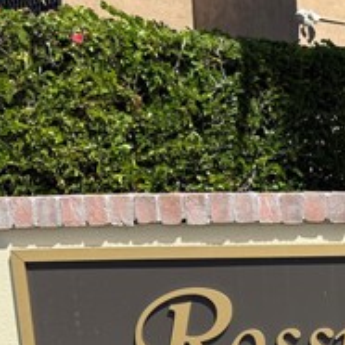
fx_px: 823
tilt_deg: -11.8
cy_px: 380
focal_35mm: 73
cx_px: 438
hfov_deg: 21.6
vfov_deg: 22.3
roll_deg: +0.9
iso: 80
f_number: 1.78
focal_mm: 6.76
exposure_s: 1/3584
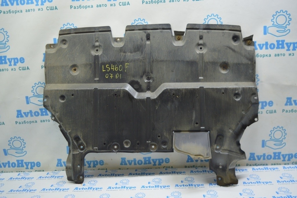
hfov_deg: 57.3
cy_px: 99
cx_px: 148
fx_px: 272
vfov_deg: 39.9
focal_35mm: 33
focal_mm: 22
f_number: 3.8
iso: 400
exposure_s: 1/50
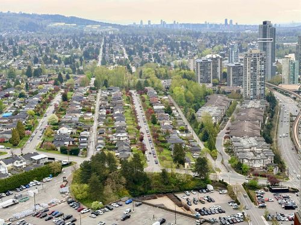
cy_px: 112
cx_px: 150
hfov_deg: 36.9
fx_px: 452
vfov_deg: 28.0
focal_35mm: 52
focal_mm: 5.96
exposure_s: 1/884
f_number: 1.6
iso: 40
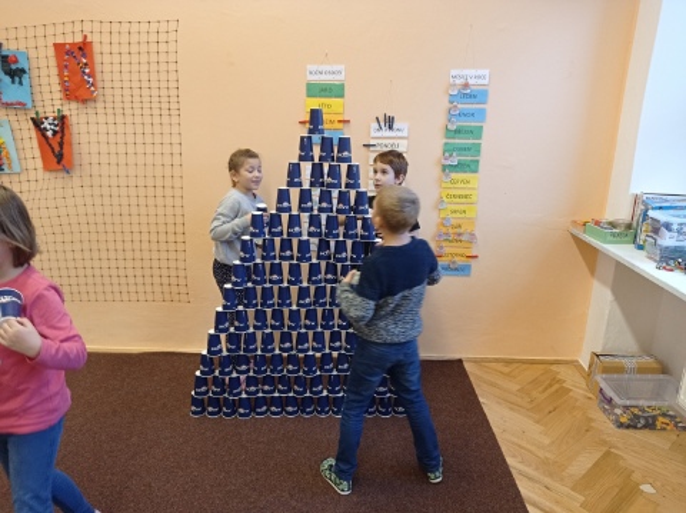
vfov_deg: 49.7
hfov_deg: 63.5
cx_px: 343
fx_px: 554
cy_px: 256
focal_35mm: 28
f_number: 1.79
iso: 190
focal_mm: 4.74
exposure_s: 1/50
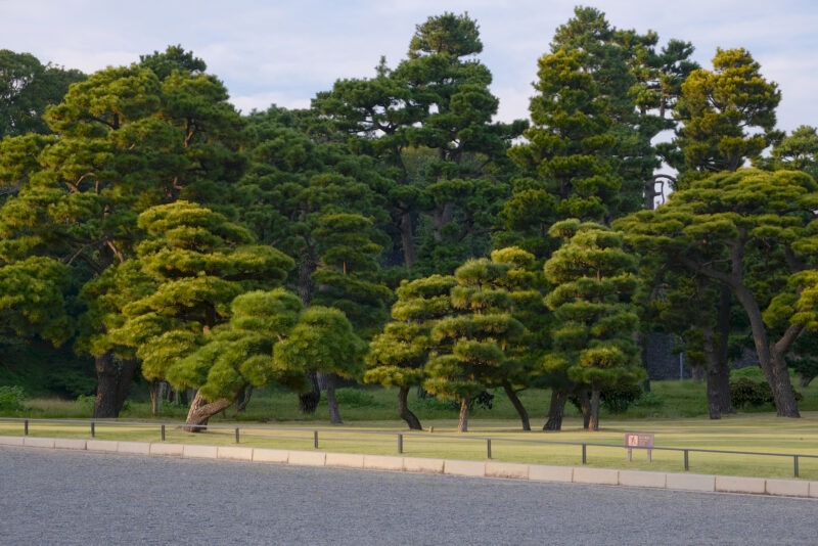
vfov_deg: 18.0
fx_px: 1727
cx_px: 409
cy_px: 273
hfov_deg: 26.6
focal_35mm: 76
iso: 500
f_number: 8
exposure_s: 1/125
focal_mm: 50.5
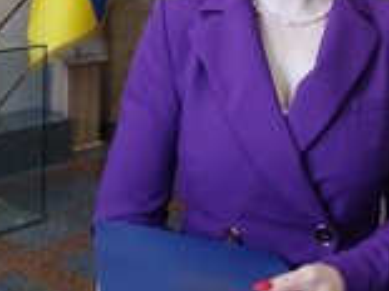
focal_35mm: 67
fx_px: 752
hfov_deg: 27.7
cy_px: -55
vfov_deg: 20.5
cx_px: 369
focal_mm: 4.74
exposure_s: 1/33
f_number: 1.79
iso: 252
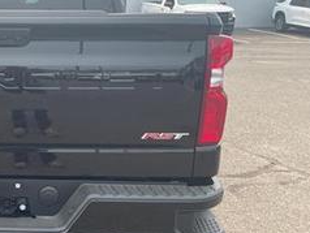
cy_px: 118
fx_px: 493
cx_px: -9
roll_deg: -0.1
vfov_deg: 26.6
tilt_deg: -13.0
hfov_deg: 31.9
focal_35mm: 55
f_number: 1.6
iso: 32
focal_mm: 4.2
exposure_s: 1/849
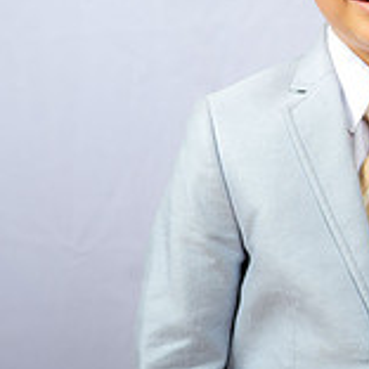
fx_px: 2665
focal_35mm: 221
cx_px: 362
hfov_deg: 7.9
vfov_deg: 7.9
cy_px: 180
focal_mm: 70
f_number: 6.3
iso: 250
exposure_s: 1/200
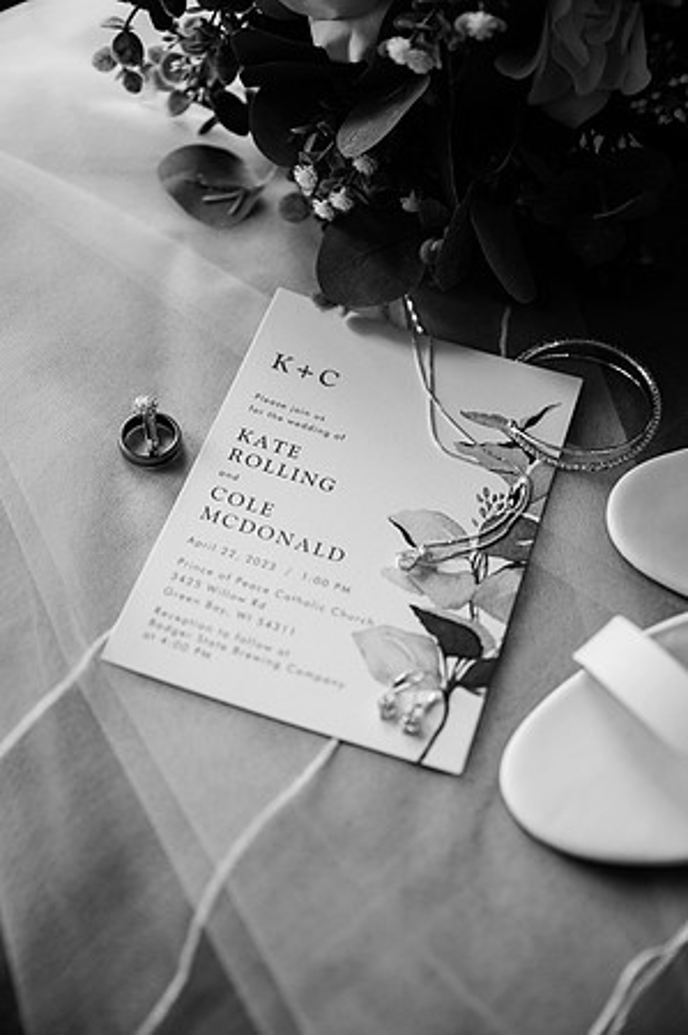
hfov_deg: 27.5
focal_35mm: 49
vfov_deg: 40.4
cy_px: 518
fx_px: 1408
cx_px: 344
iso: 250
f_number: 2.8
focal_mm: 49
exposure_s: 1/500
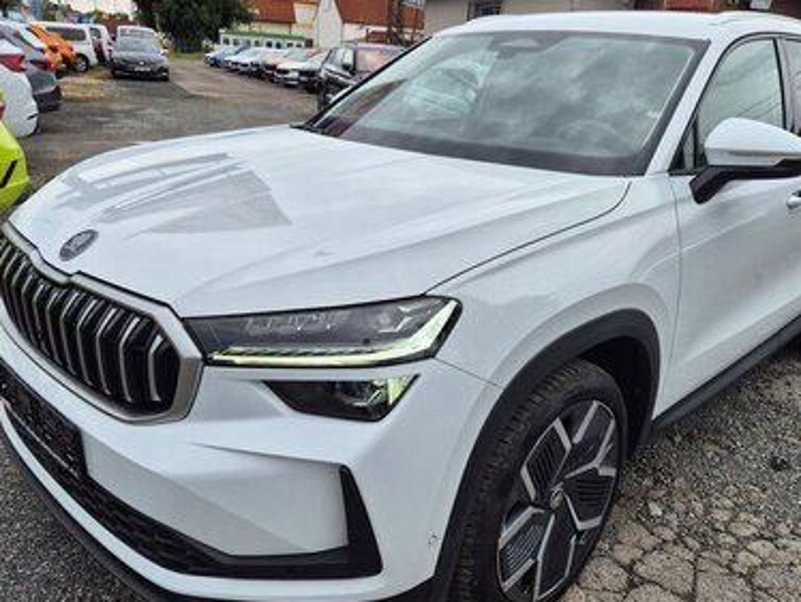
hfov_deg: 59.8
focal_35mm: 30
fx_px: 695
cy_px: 287
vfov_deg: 46.8
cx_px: 435
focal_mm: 5.4
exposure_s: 1/862
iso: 25
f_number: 1.8
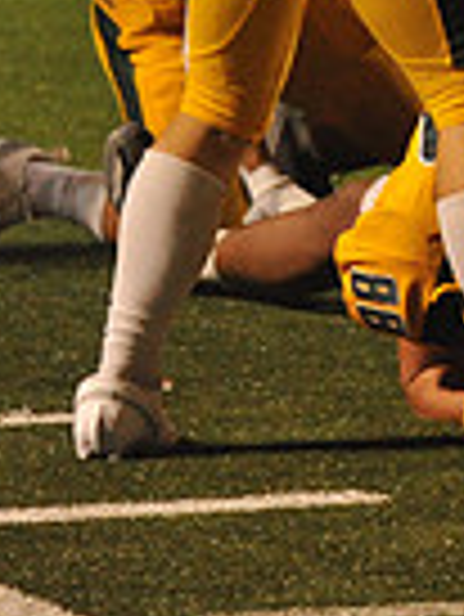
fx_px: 8708
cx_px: 1090
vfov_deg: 4.0
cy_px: -166
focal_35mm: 488
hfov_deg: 3.0
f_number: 5
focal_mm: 120
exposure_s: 1/250
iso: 6400
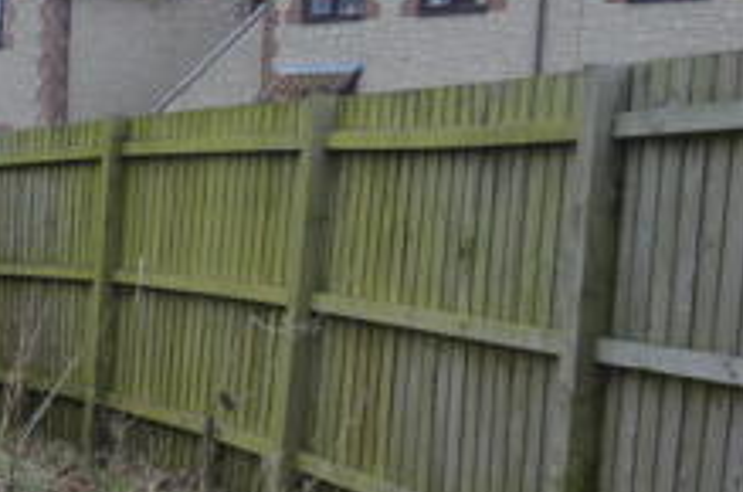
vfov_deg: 13.5
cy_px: 526
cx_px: -366
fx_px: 2039
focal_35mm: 99
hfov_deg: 18.4
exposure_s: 1/125
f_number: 5.6
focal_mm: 22
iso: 320
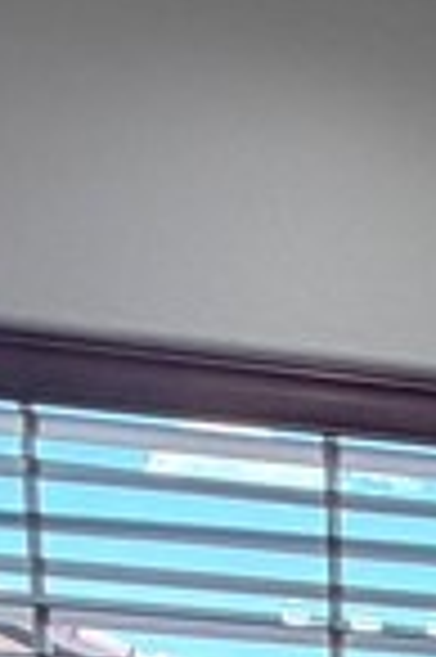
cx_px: 876
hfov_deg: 11.9
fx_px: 1857
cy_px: 1413
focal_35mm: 102
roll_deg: -2.2
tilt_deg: -16.3
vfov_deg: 15.1
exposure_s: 1/125
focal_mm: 2.22
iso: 64
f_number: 2.2
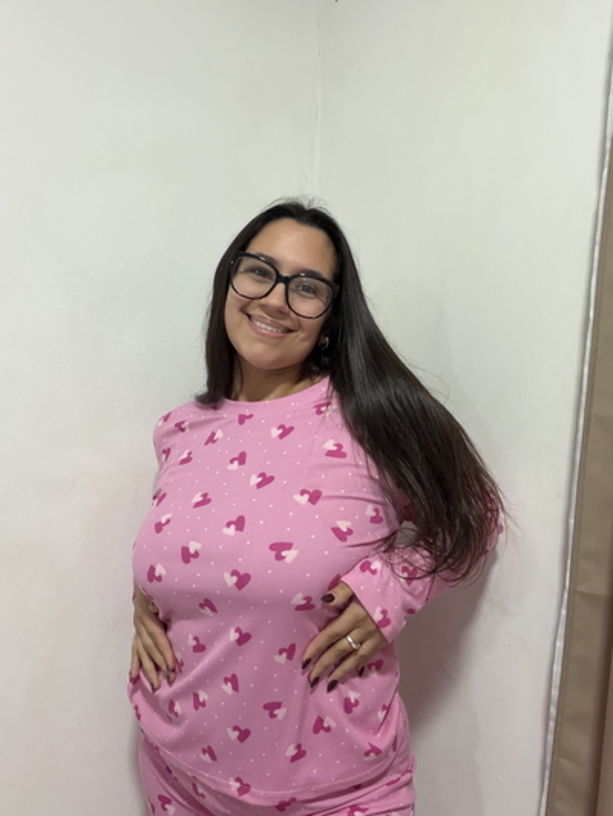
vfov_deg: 60.0
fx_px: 708
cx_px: 306
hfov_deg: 46.8
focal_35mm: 30
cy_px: 408
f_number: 1.9
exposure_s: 1/50
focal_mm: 2.71
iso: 320
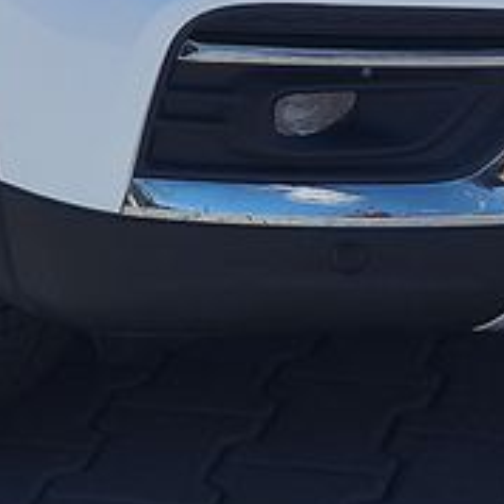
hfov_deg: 12.7
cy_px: -402
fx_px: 2257
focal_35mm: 137
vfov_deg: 11.8
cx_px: 133
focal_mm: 7.01
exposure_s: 1/1057
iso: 50
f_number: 1.69
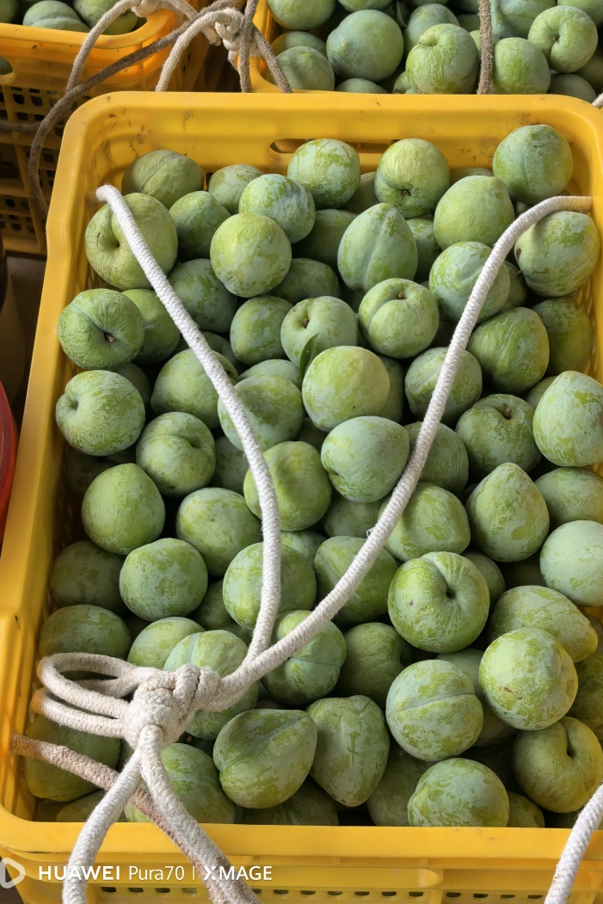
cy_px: 449
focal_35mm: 57
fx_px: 1432
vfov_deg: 35.0
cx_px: 311
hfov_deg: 23.8
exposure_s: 1/167
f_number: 2
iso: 640
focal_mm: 6.98
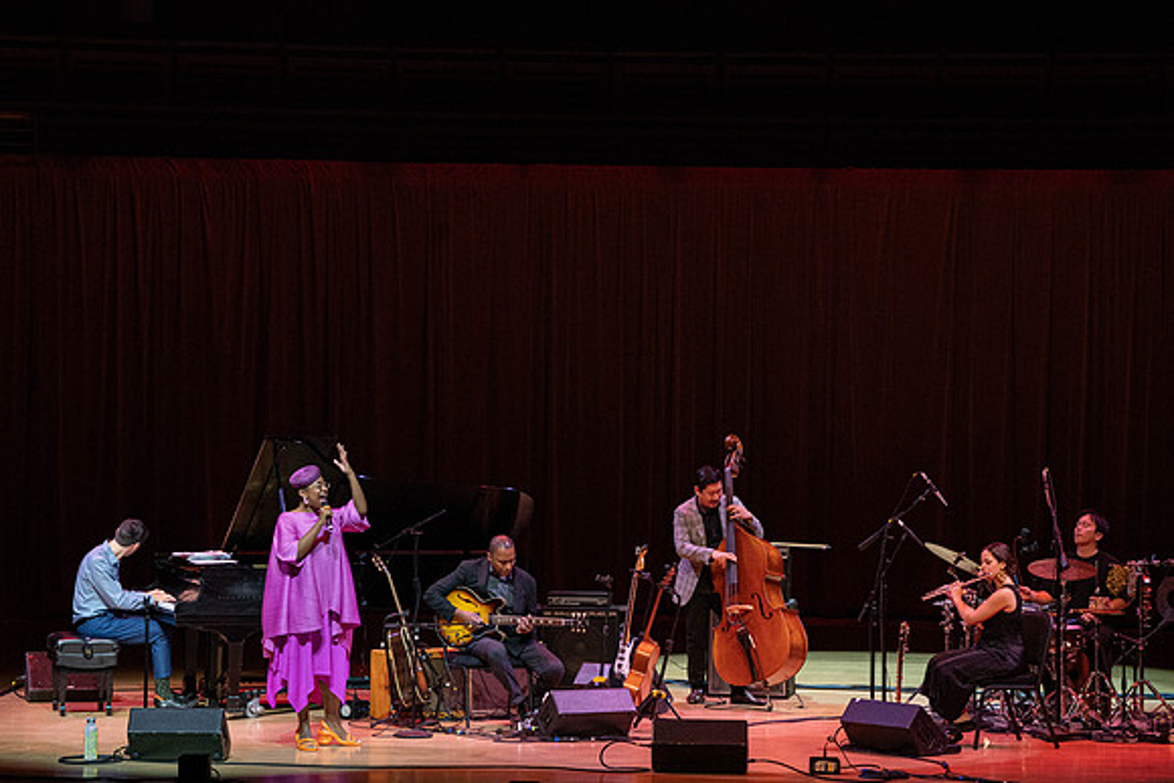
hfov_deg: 13.5
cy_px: 376
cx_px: 557
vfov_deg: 9.1
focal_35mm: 152
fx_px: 4943
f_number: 8
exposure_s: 1/320
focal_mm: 143
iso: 4000
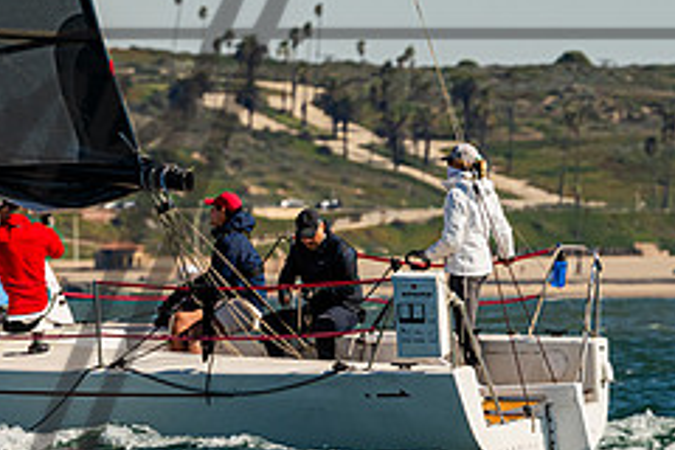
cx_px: -107
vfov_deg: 1.3
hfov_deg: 2.0
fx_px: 19386
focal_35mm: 1034
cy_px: 205
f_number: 9
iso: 400
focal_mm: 340
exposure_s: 1/2000
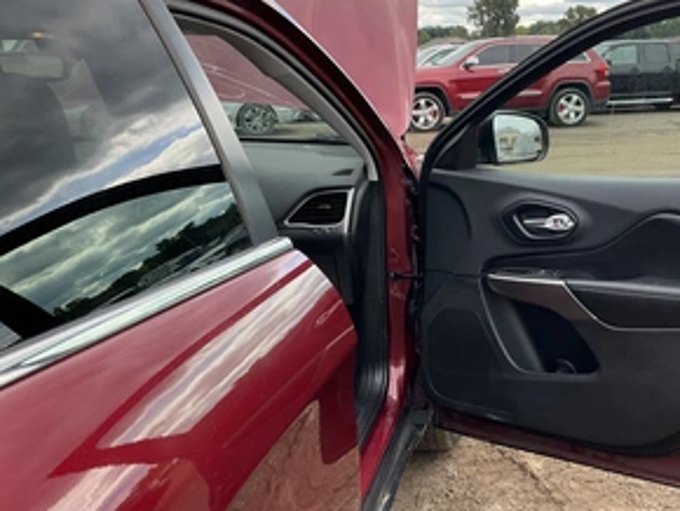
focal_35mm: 40
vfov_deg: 35.9
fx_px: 786
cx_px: 438
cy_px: 213
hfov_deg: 46.2
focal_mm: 3
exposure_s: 1/351
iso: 25
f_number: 1.8
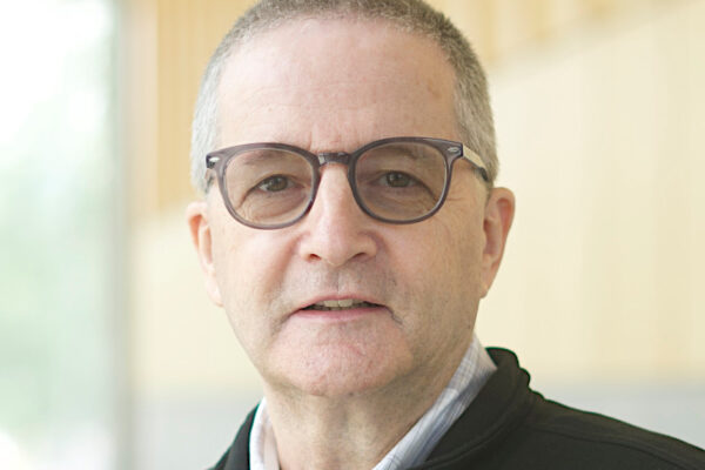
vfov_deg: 27.0
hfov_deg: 39.6
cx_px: 352
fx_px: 979
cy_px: 235
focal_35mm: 50
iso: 160
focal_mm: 50
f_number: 1.8
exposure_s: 1/640
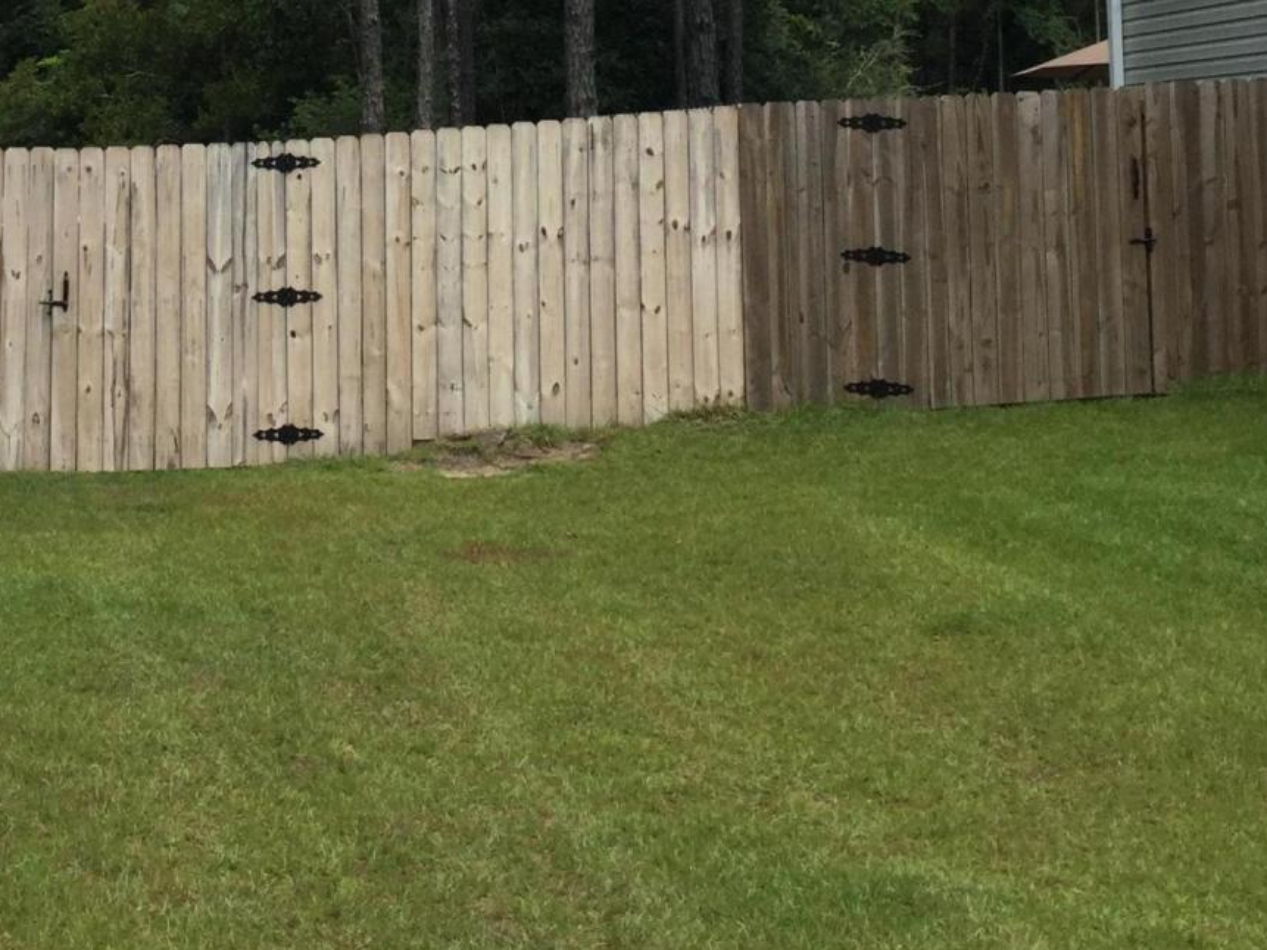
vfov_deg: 19.6
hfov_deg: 26.4
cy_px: -82
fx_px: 2636
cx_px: 199
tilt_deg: +5.4
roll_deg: +0.1
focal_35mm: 72
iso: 25
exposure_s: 1/646
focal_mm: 3.3
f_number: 2.4
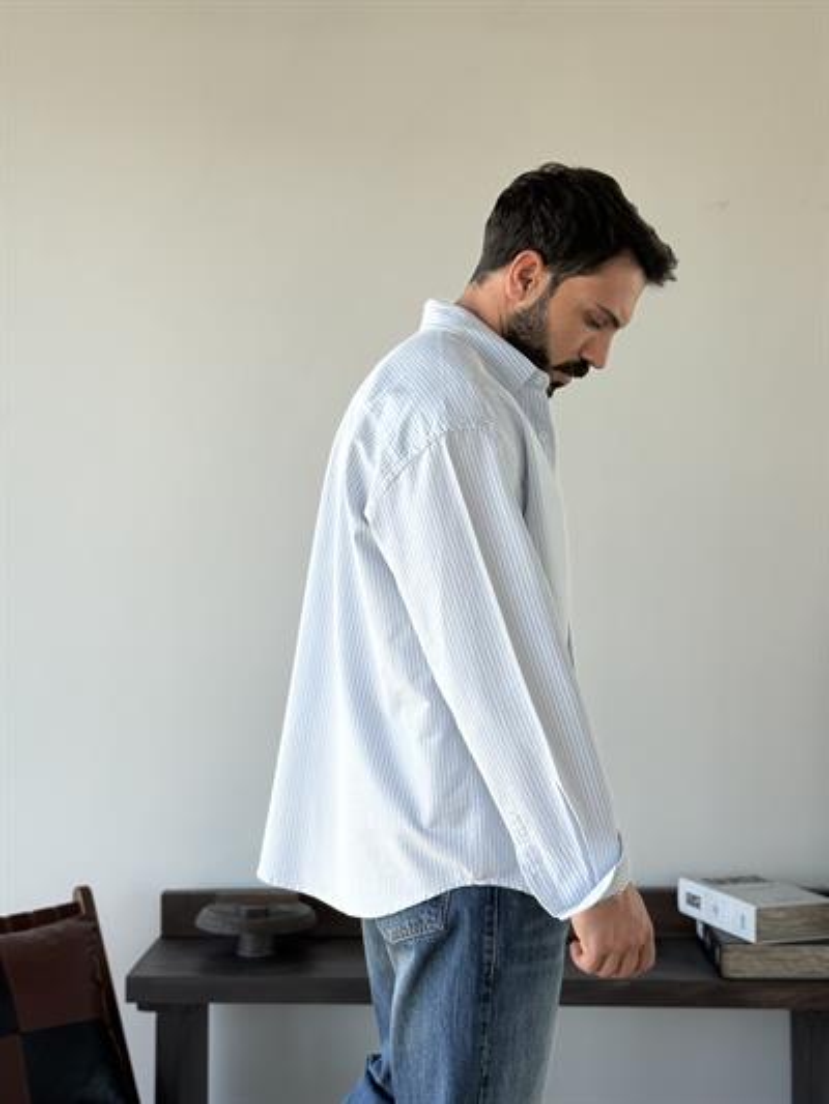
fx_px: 1532
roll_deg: +0.2
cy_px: 552
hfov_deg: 30.3
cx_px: 414
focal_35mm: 48
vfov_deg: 39.6
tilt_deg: +0.6
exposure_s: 1/330
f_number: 1.78
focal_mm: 6.76
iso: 64
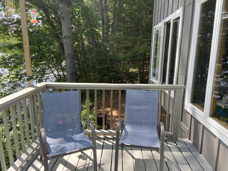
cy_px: 86
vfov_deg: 53.1
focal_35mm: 26
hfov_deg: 67.3
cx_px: 114
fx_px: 171
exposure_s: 1/513
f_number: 1.8
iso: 32
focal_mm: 4.25
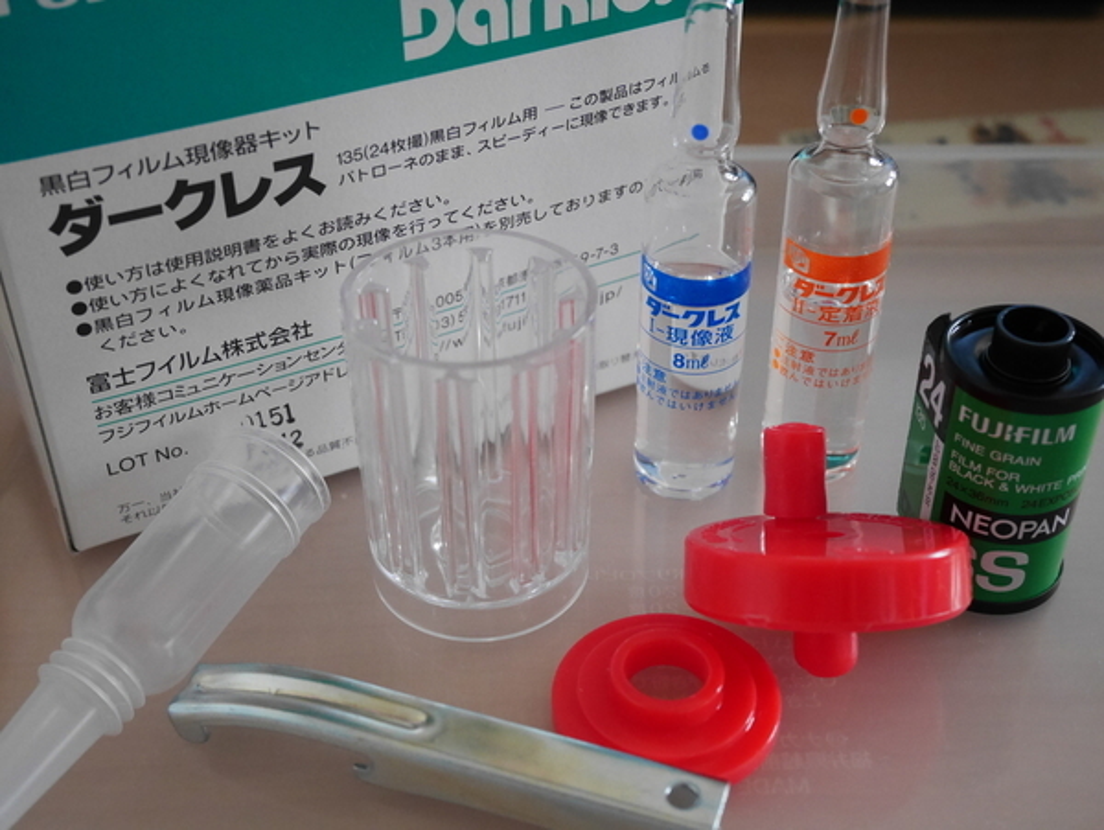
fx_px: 1468
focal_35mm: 46
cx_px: 552
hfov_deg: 41.2
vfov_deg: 31.6
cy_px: 415
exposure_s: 1/60
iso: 2500
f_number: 4.9
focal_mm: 23
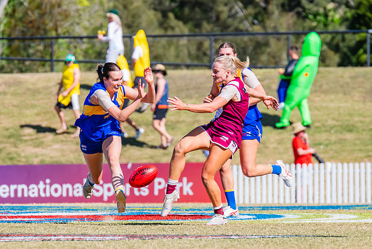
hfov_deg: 2.9
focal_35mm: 708
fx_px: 7318
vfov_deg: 1.9
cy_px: 107
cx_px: 188
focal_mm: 420
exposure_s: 1/1600
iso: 800
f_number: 10
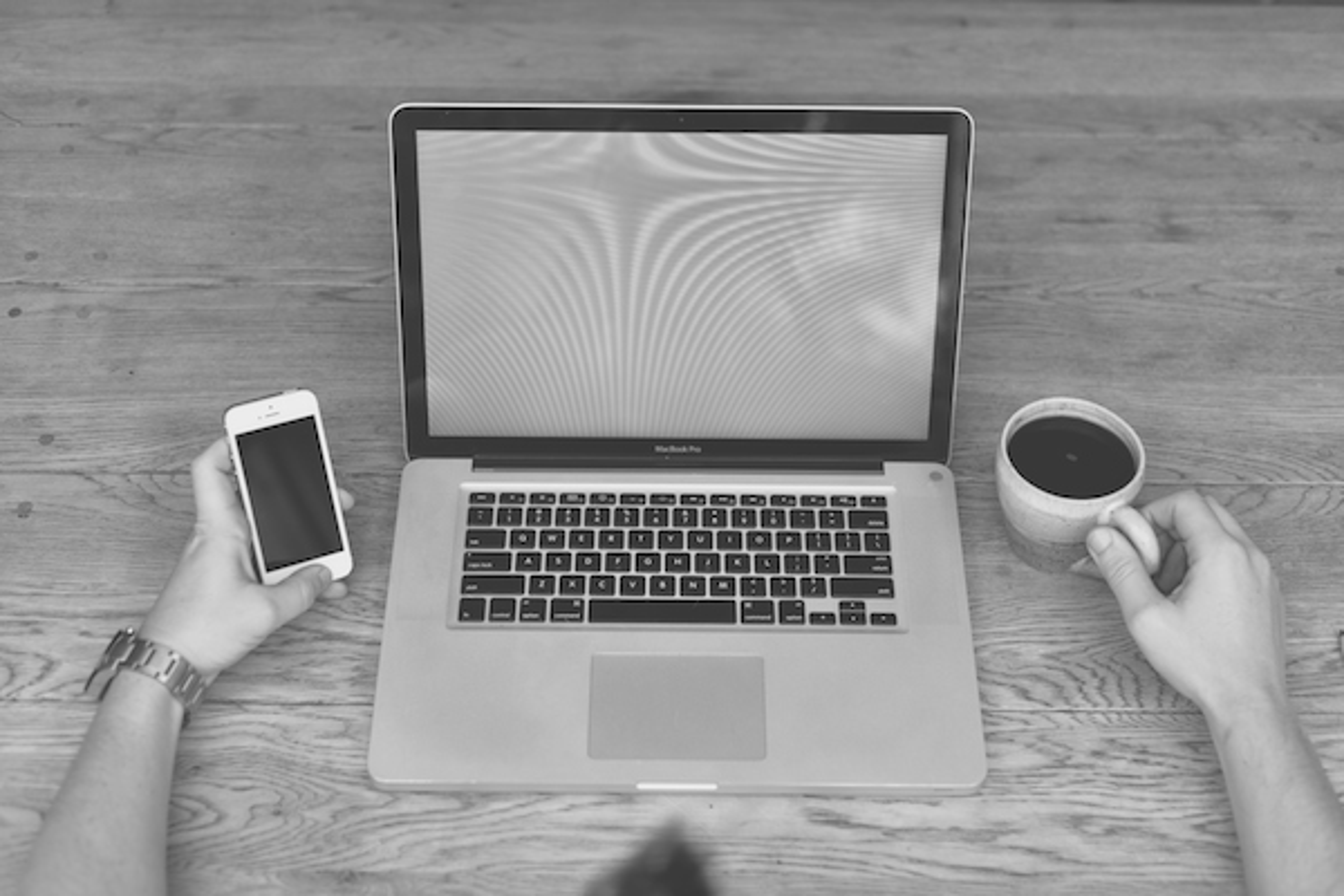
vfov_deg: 27.0
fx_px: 1867
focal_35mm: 50
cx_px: 672
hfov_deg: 39.6
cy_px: 448
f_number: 3.2
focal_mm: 50
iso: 200
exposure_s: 1/125
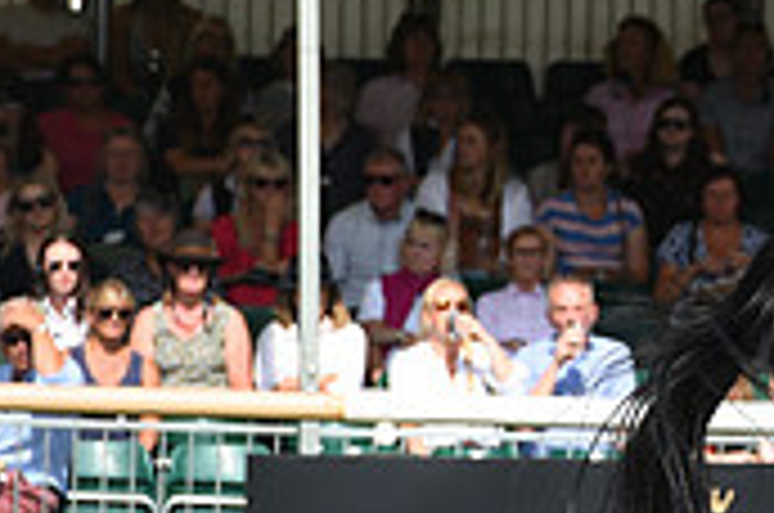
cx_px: 1300
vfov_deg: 2.0
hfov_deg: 3.0
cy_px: 117
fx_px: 14507
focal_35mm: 676
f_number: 6.3
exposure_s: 1/1250
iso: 250
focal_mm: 200
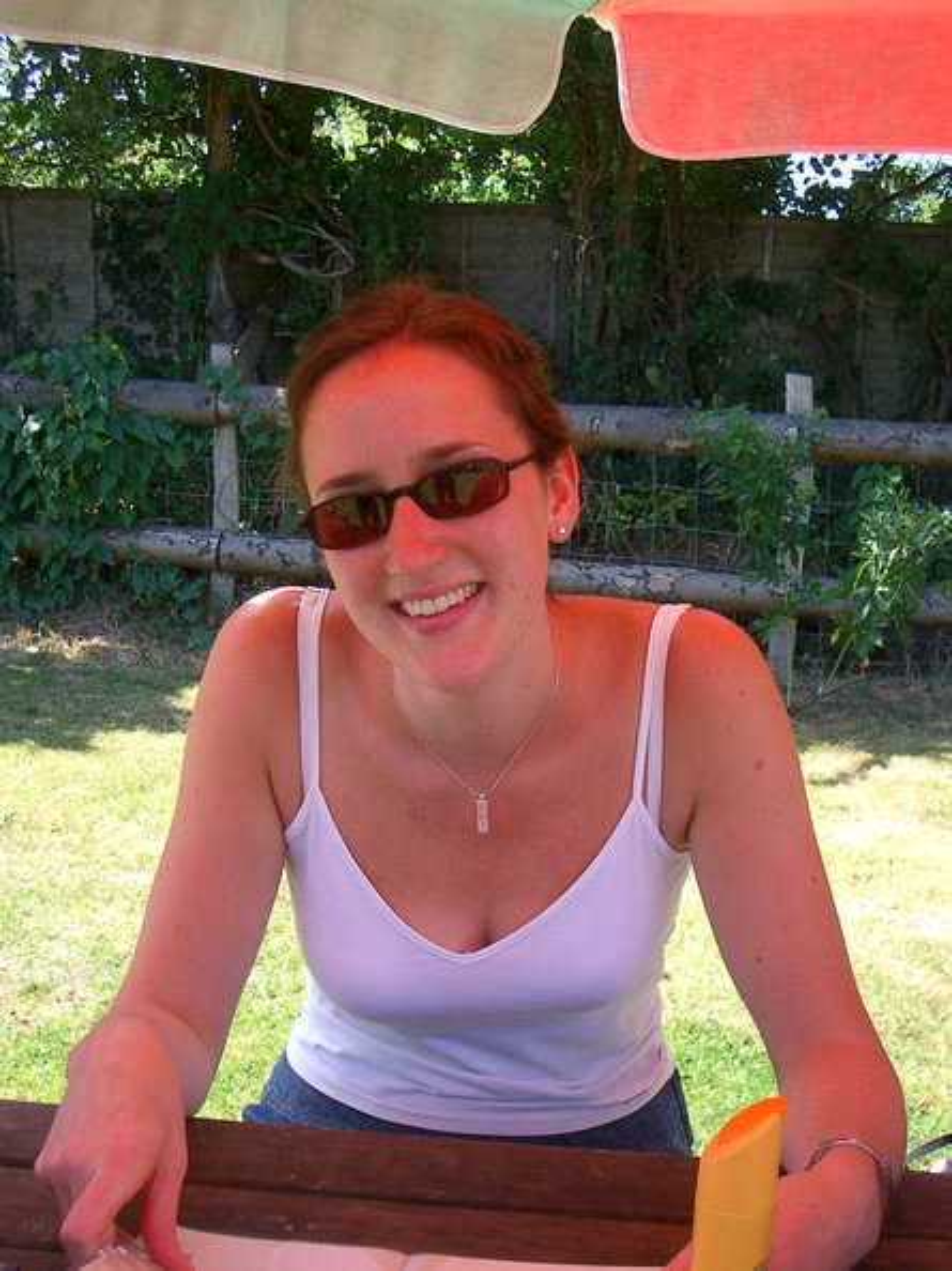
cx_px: 476
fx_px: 1798
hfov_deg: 29.7
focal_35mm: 49
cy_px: 636
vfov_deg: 38.9
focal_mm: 8.2
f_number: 3.1
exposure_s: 1/200
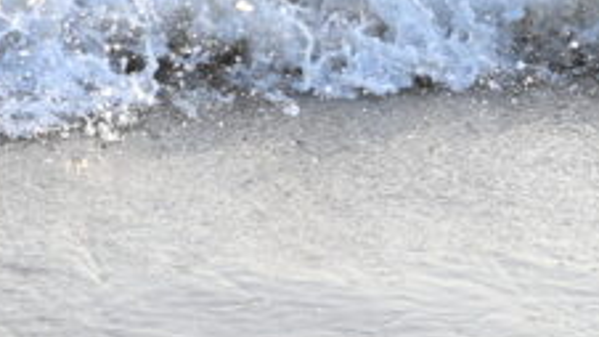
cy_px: -230
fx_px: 3096
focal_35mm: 195
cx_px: -421
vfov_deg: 6.1
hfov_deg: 10.5
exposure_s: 1/1000
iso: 200
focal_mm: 41
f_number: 2.8
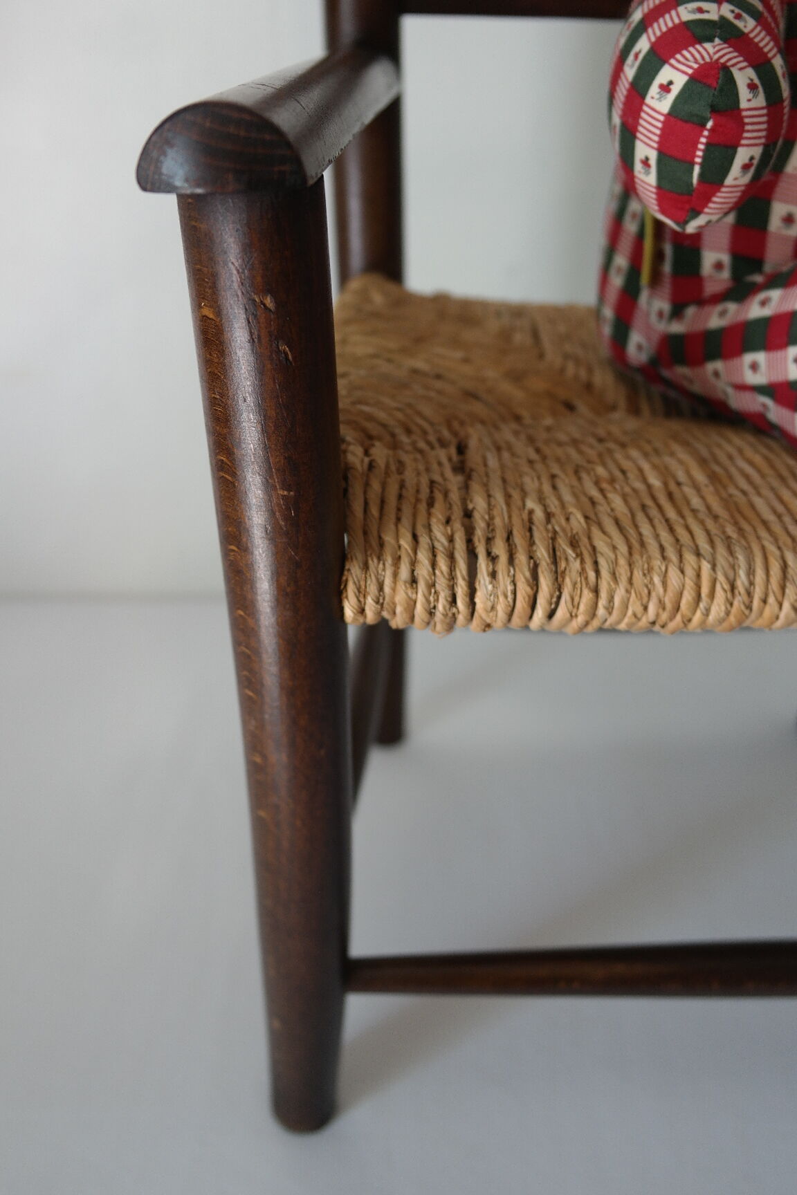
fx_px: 1096
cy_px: 598
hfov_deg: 40.0
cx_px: 398
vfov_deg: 57.2
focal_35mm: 33
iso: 200
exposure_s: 1/40
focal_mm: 22
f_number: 3.5
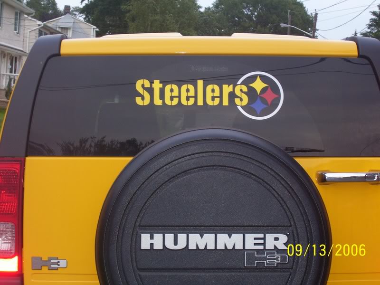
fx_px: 900
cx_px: 190
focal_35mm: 82
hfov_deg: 23.8
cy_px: 142
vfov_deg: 18.0
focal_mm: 13.5
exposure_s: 1/90
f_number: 4.1
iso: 125
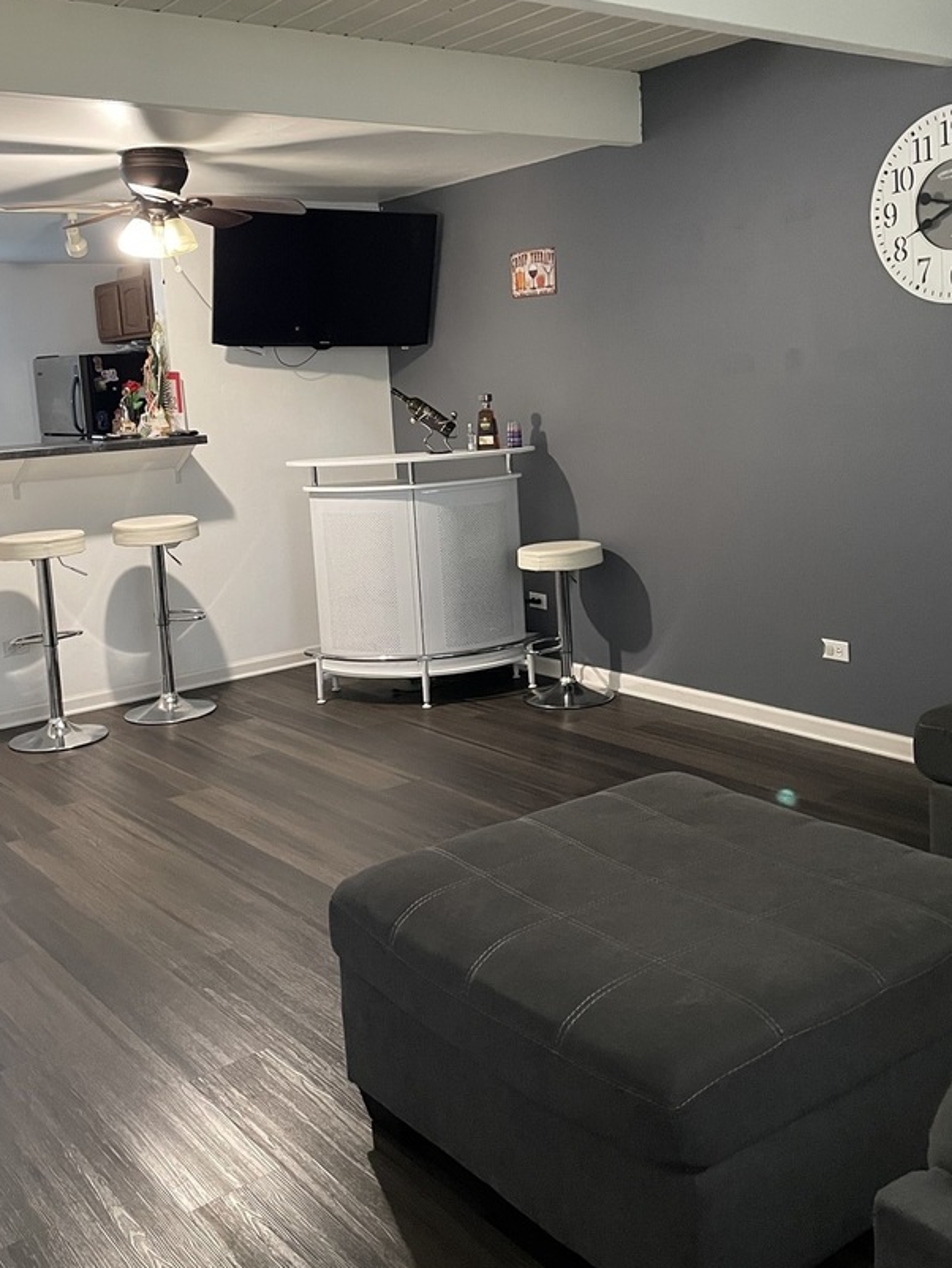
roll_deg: +3.5
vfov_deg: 52.3
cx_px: 452
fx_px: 1283
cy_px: 515
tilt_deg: -5.4
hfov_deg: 40.7
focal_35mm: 35
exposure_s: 1/60
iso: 500
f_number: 1.6
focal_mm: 4.2
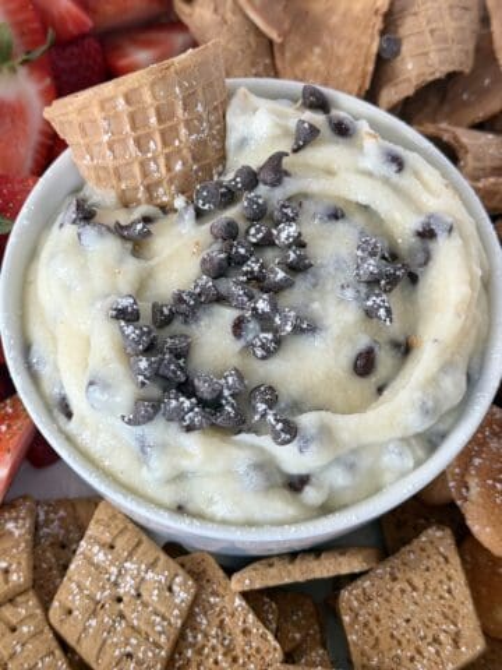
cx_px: 251
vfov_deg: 39.7
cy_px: 335
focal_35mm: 48
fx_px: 928
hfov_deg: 30.3
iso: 100
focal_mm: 6.76
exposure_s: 1/103
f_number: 1.78
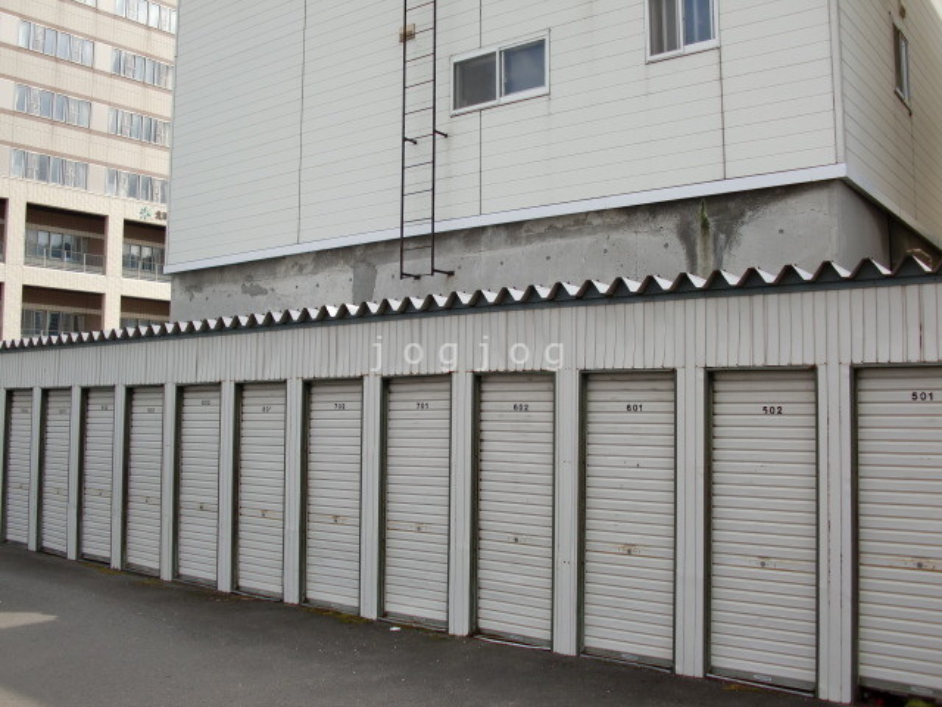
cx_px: 471
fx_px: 980
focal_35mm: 36
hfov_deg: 51.4
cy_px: 354
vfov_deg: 39.7
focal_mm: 6.3
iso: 64
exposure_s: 1/800
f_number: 2.8
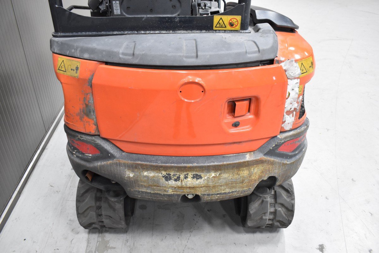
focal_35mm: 30
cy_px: 126
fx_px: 316
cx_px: 190
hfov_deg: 61.9
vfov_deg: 43.6
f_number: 5
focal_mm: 20
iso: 1600
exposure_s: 1/30
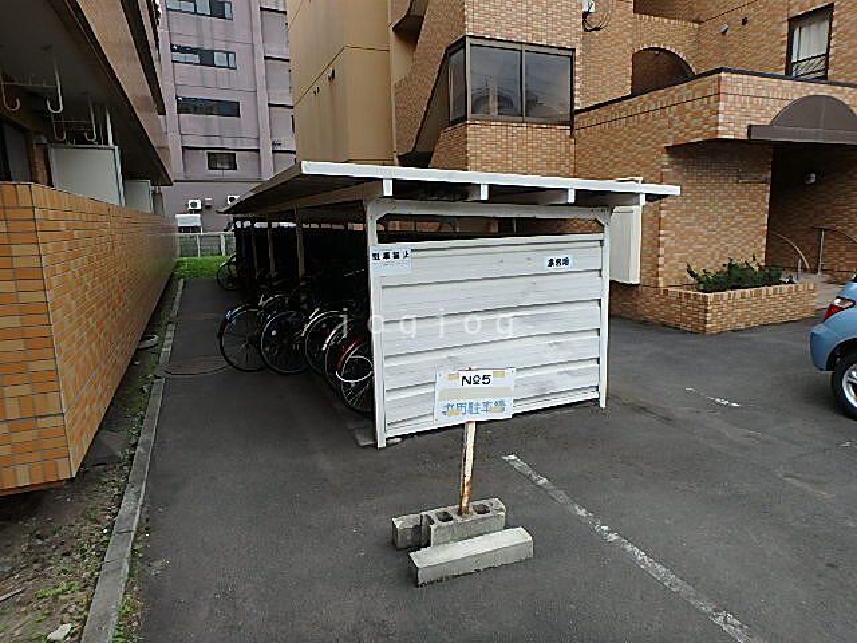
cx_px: 428
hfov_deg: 79.0
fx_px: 520
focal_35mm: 21
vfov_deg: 63.4
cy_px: 322
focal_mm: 3.7
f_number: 3.5
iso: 125
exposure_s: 1/250
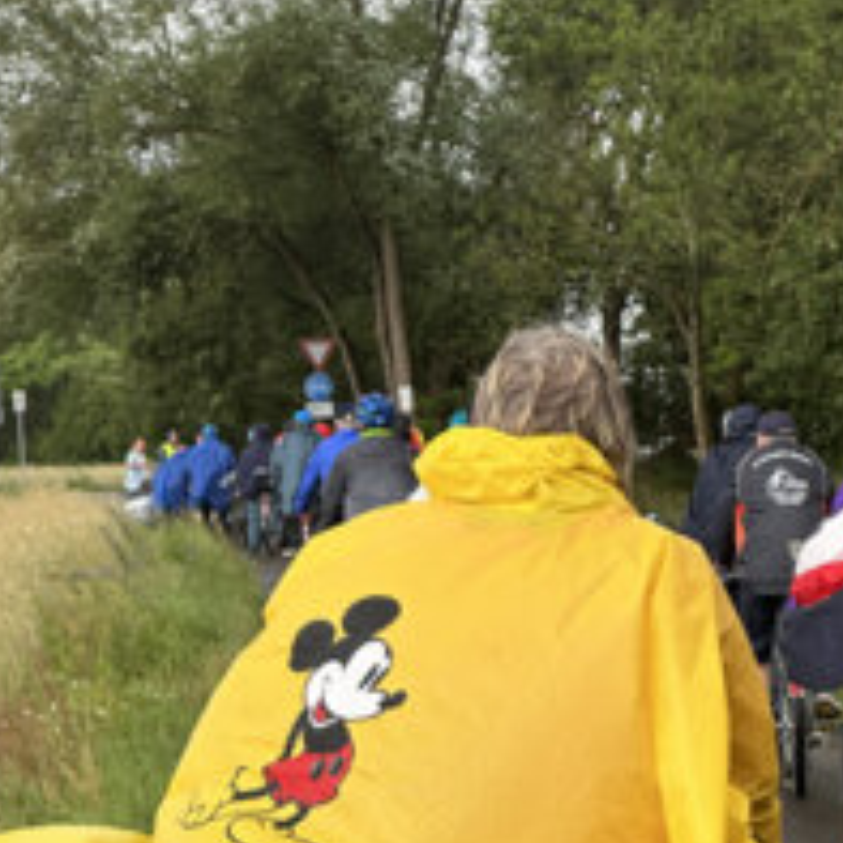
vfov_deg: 12.6
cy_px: 629
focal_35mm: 138
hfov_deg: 12.6
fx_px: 3802
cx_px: 342
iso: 32
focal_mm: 9
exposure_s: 1/151
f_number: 2.8
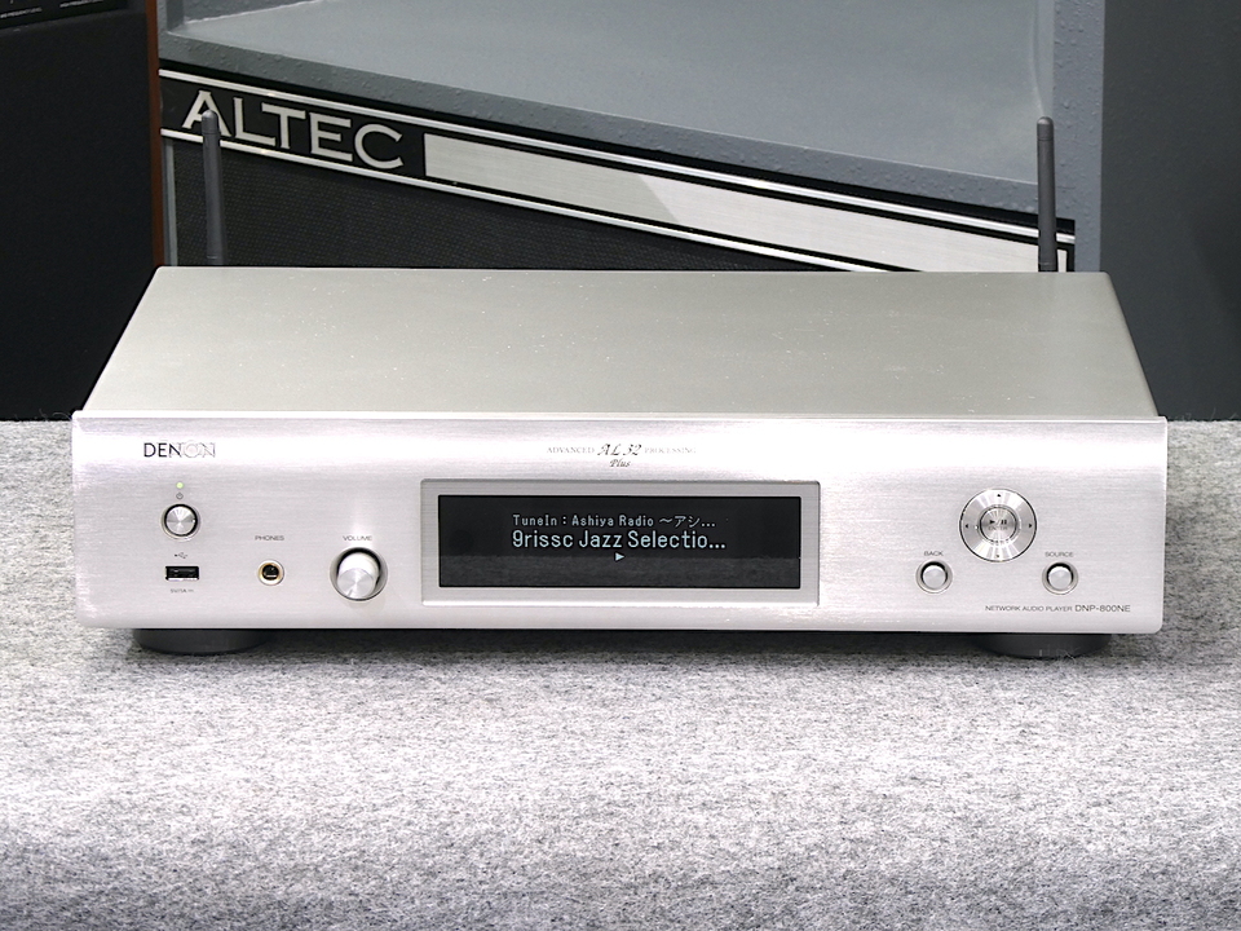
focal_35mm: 124
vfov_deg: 12.0
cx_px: 620
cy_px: 466
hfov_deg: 15.9
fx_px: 4445
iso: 100
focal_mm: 22.3
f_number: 5.2
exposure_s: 1/2.5
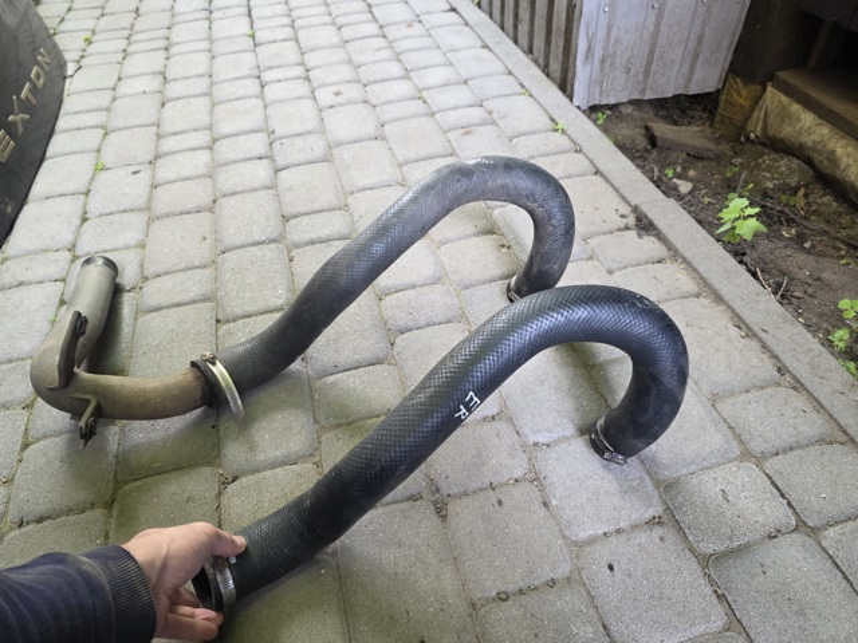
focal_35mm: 23
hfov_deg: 73.9
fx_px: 570
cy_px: 322
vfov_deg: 58.9
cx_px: 429
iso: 200
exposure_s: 1/100
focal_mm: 6.3
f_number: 1.7
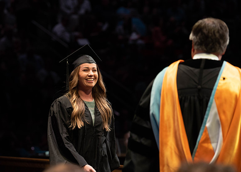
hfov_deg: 11.0
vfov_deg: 7.8
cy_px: 86
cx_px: 112
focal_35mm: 183
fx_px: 1254
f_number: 4.5
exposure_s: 1/320
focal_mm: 175
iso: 1600
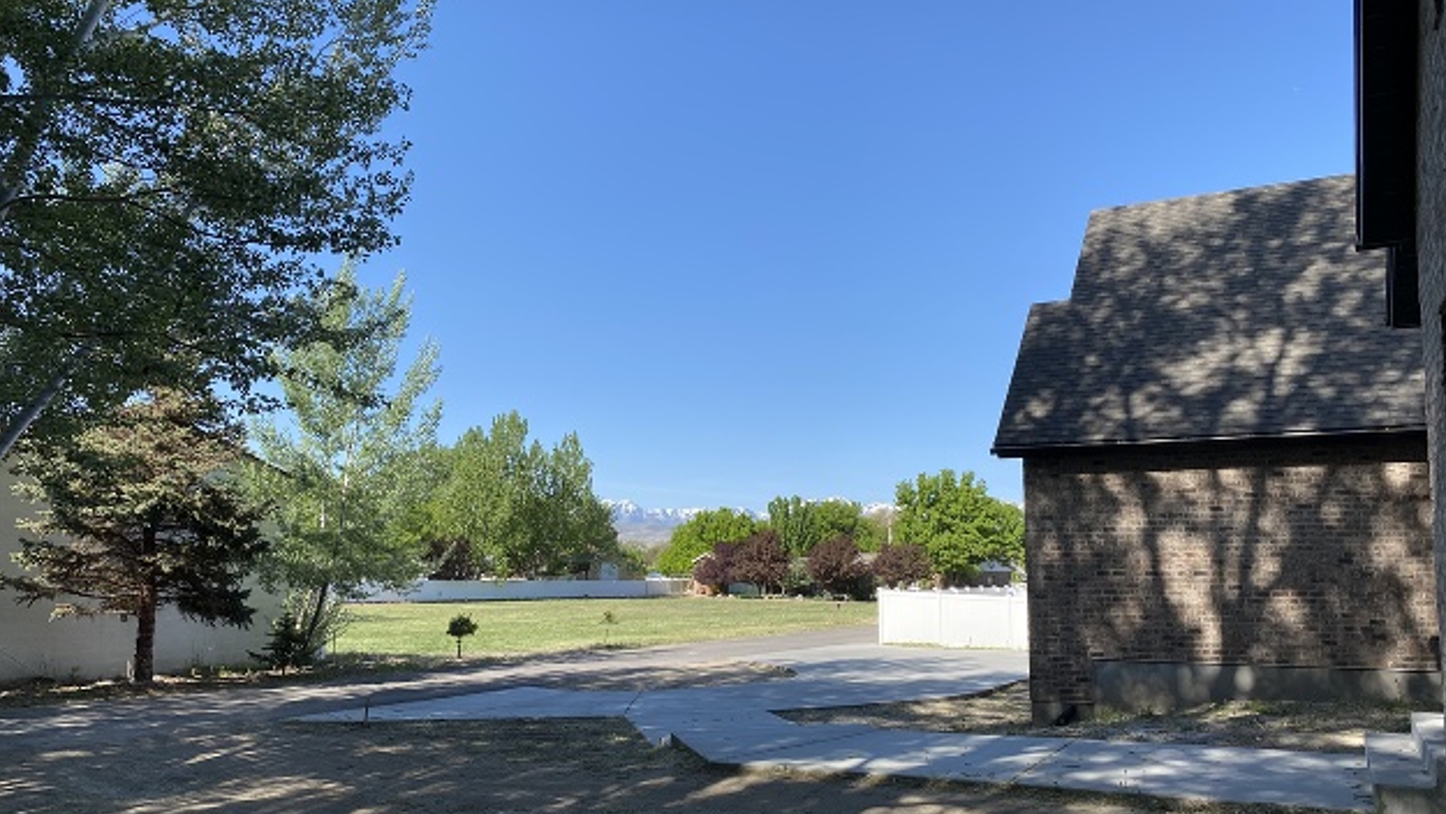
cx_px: 738
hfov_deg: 66.0
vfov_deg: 40.1
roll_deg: +0.4
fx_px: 1112
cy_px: 469
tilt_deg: +5.4
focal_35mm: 29
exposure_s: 1/1931
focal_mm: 4.25
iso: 32
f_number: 1.8
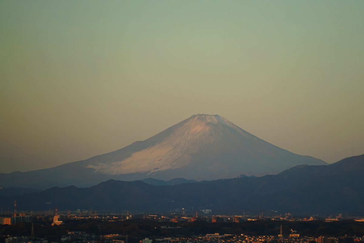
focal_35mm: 231
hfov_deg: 8.9
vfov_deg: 5.9
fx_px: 2335
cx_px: 182
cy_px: 122
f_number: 5.6
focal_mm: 231
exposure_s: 1/250
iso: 320
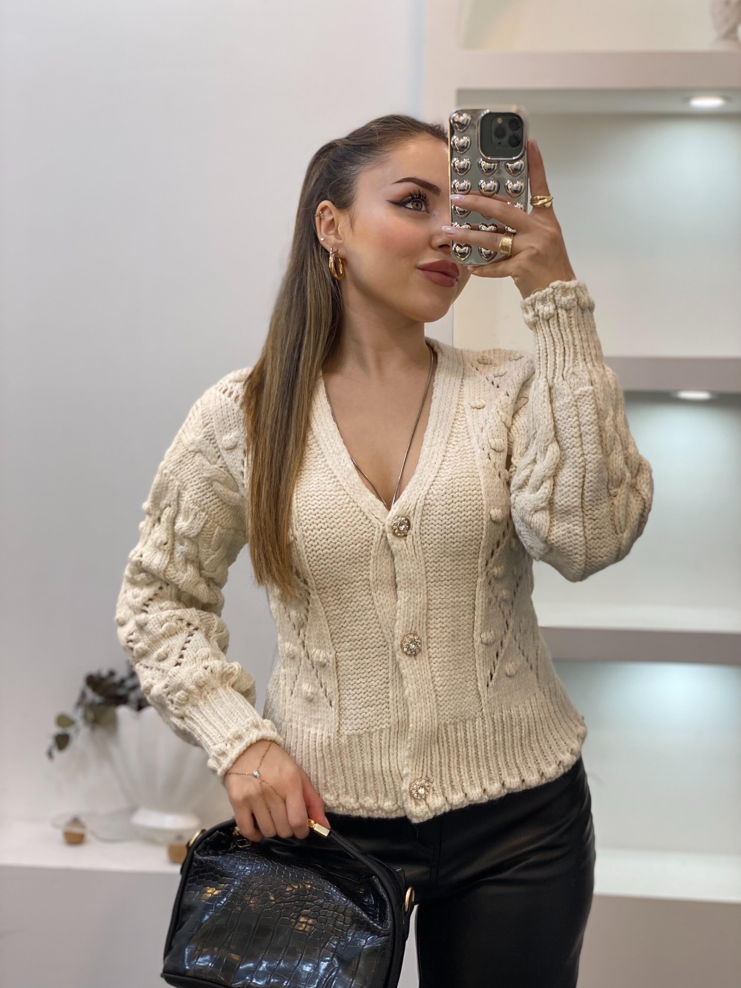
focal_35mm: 52
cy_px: 494
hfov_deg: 28.0
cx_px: 370
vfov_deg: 36.8
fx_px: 1484
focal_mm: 6
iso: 80
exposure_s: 1/100
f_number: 2
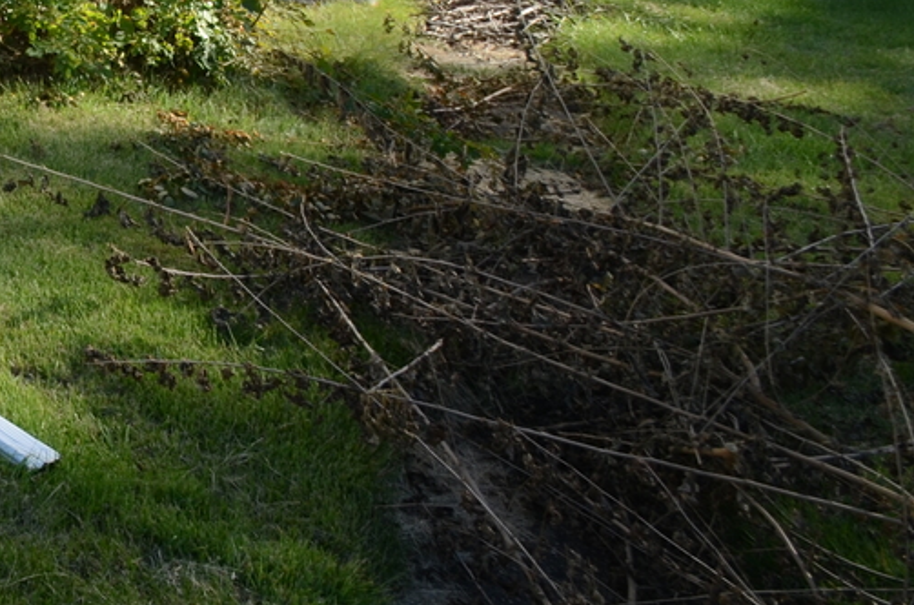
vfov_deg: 21.1
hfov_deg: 25.2
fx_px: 1358
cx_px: -543
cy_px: -312
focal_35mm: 54
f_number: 7.1
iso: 160
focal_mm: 11
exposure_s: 1/160
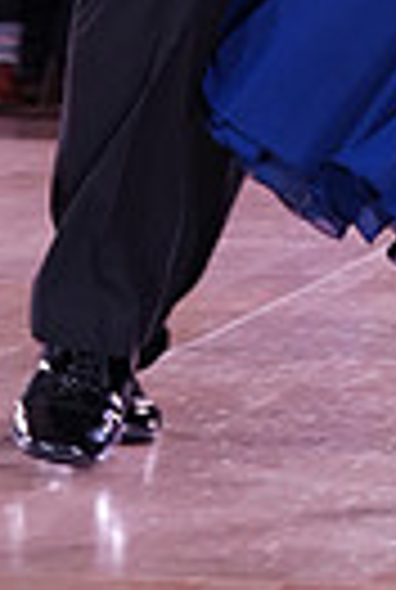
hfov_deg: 4.6
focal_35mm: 296
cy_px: -608
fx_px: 4858
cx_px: 686
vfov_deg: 6.7
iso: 1250
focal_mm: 67
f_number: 4.5
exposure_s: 1/160
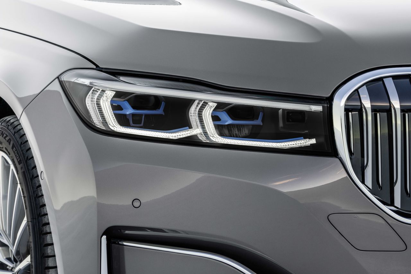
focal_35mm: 182
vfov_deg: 7.5
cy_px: 137
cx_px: 206
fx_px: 2078
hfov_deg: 11.3
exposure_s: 1/15
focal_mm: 182
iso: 200
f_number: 16
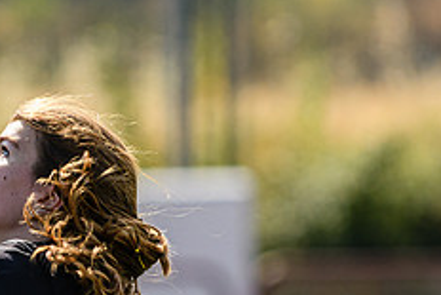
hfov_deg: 2.1
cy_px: 259
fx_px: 12294
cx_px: -6
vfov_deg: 1.4
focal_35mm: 1003
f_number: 3.2
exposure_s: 1/1000
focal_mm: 200
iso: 125
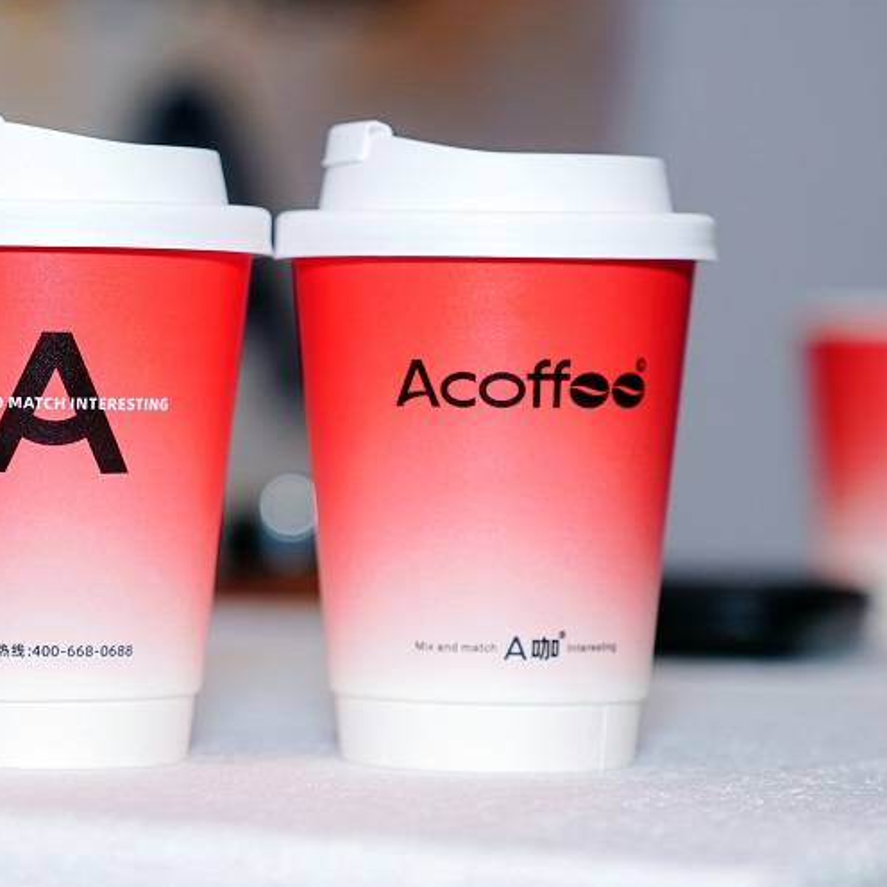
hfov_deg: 12.1
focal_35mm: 144
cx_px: 232
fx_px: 4175
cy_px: 444
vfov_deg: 12.1
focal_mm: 75
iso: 100
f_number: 2.8
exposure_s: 1/160
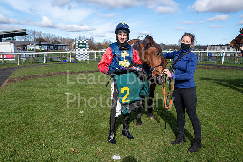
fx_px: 216
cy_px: 81
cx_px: 122
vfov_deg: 41.1
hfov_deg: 58.7
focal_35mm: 32
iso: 400
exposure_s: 1/800
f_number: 8
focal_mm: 32
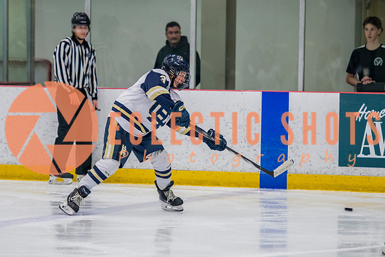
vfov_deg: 5.3
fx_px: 2764
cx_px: 154
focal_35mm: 258
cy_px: 143
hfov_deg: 8.0
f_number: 3.2
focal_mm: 165
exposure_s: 1/640
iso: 2000
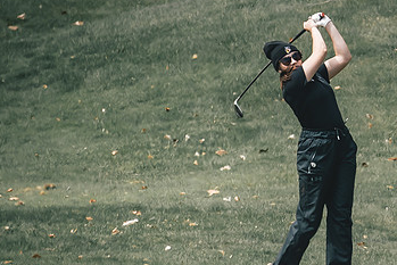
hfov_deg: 1.3
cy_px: 198
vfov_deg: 0.9
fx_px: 17728
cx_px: 268
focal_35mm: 1607
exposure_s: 1/1600
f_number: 6.3
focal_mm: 400
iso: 640
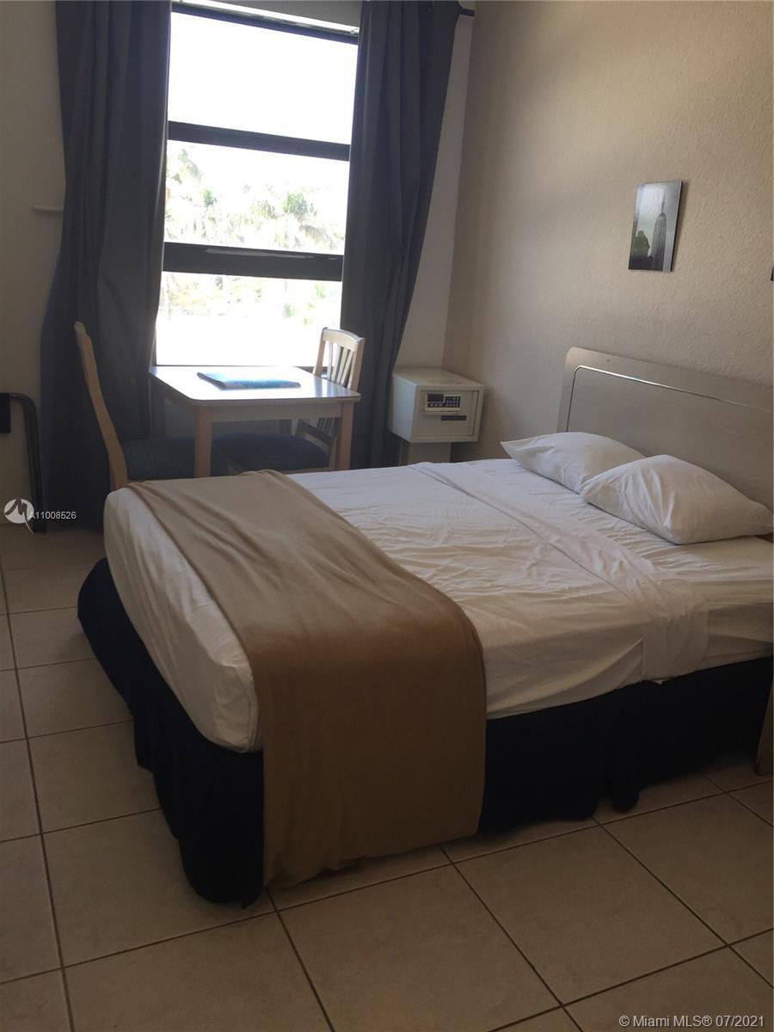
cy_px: 516
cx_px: 387
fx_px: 865
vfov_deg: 61.7
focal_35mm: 29
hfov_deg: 48.2
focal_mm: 4.15
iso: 40
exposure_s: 1/60
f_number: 2.2
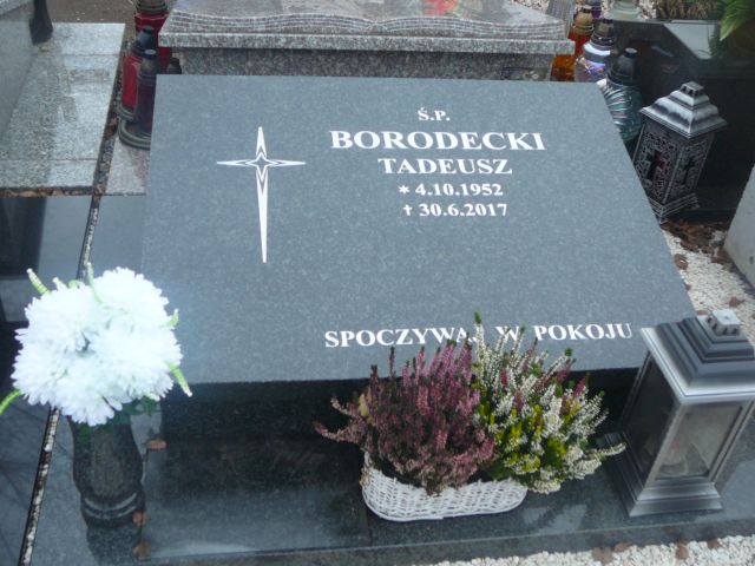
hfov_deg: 47.9
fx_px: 851
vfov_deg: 36.8
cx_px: 378
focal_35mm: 39
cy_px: 283
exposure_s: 1/60
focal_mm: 5.8
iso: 80
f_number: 3
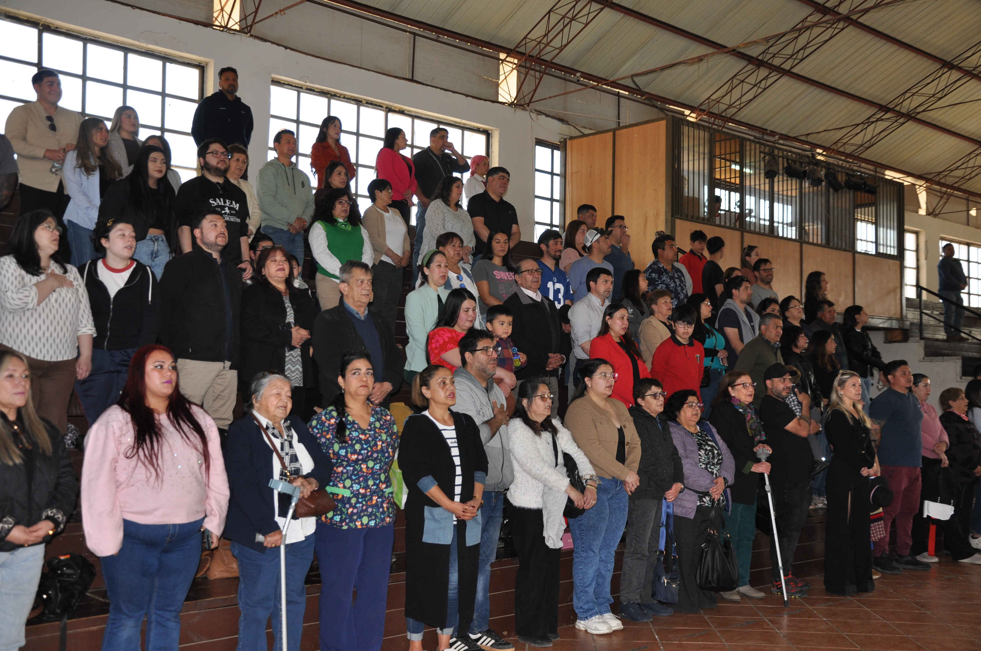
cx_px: 490
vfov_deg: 35.4
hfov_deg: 51.3
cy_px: 326
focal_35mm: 38
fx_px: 1021
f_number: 4
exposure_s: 1/125
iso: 400
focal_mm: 25
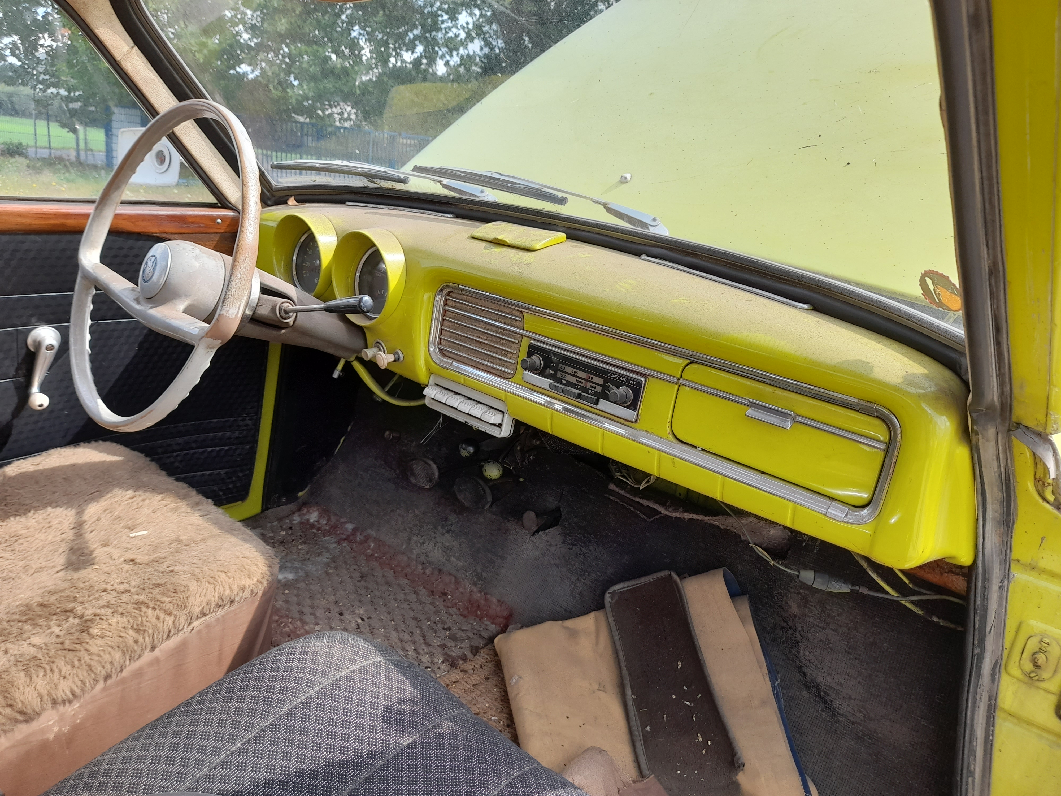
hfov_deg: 69.4
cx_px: 530
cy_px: 398
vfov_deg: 54.9
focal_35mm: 25
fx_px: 766
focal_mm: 4.6
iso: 20
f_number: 2
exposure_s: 1/159
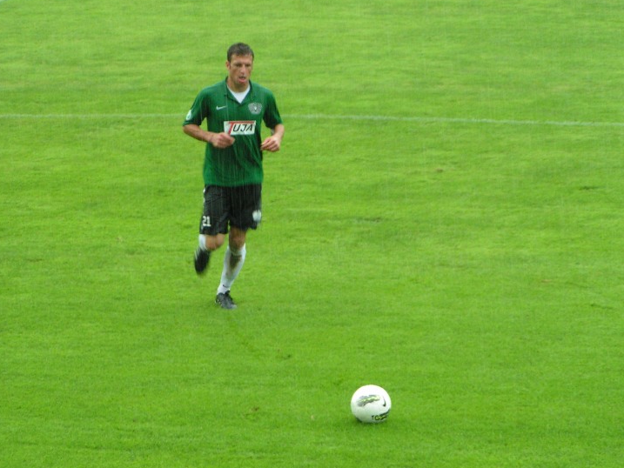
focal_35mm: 183
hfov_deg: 10.8
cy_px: 234
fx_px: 3299
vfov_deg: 8.1
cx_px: 314
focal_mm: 25.1
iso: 200
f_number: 3.5
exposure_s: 1/60
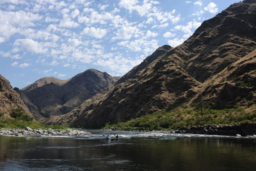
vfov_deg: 37.8
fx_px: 249
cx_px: 128
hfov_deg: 54.5
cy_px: 86
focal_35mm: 35
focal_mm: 35
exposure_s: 1/320
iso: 200
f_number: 11
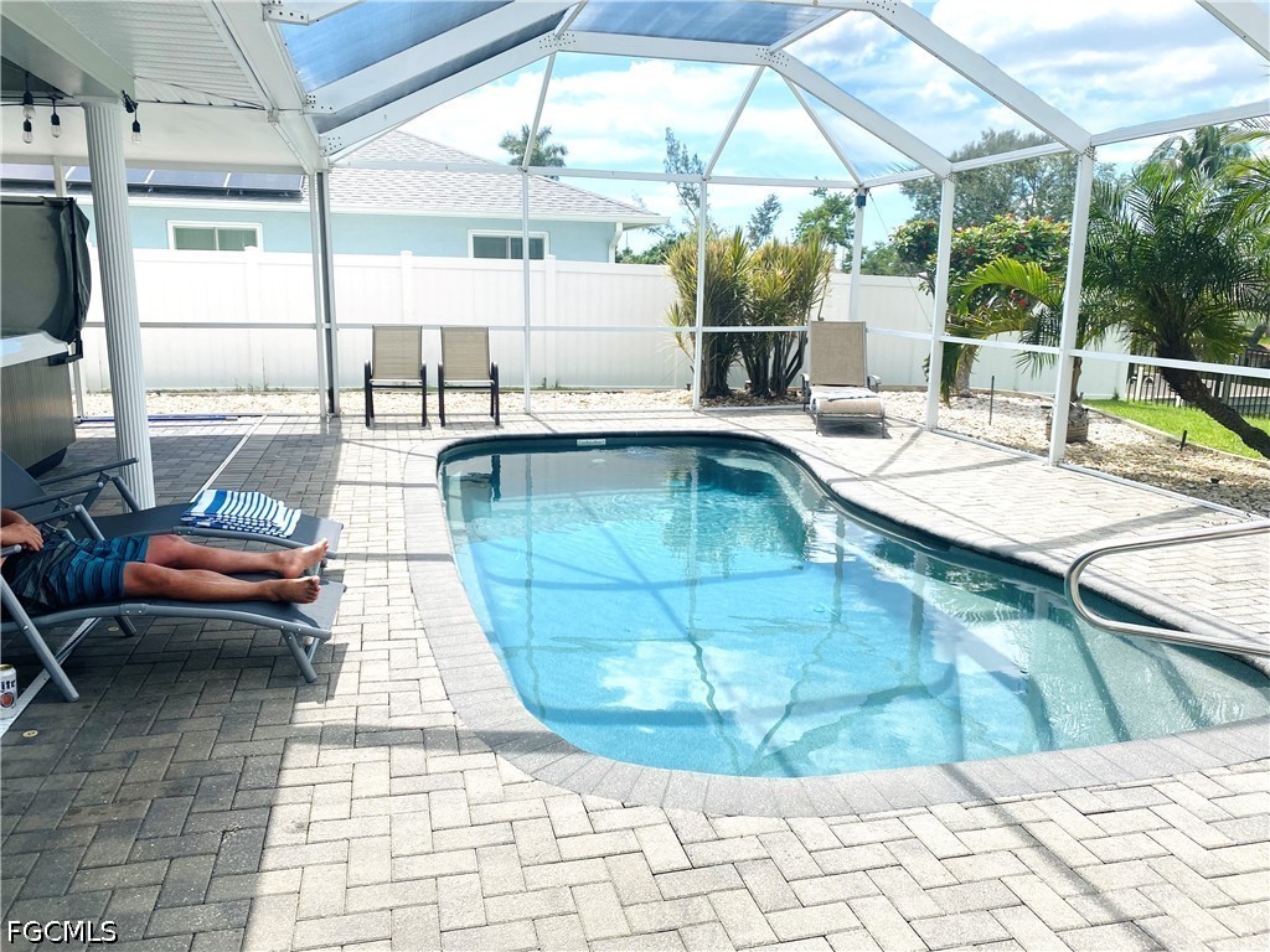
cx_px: 635
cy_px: 476
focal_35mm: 26
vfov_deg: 53.1
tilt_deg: -11.2
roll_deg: -0.7
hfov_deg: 67.3
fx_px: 954
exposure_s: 1/2066
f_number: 1.8
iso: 32
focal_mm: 4.25
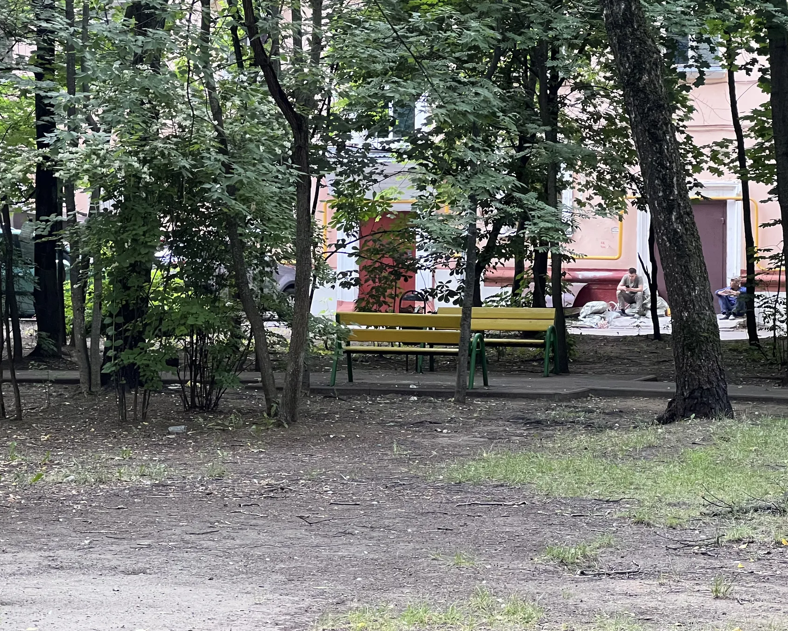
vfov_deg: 14.4
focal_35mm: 107
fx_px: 2496
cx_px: 310
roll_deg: -0.2
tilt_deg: +1.6
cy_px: 225
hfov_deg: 17.9
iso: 250
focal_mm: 9
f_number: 2.8
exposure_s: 1/86
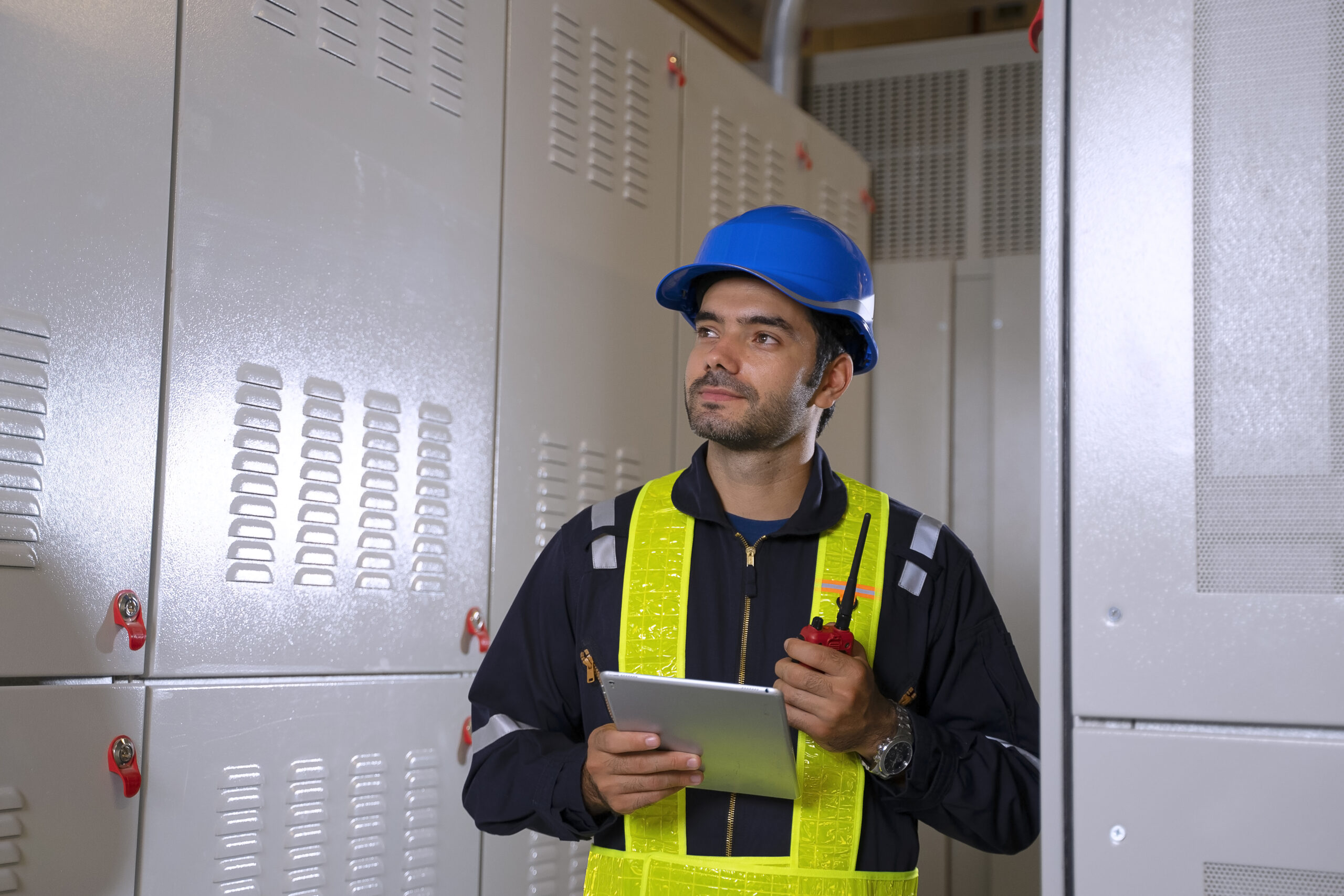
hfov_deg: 38.9
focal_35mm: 51
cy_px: 448
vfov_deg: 26.5
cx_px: 672
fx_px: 1904
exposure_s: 1/160
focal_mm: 51
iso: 640
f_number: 2.8
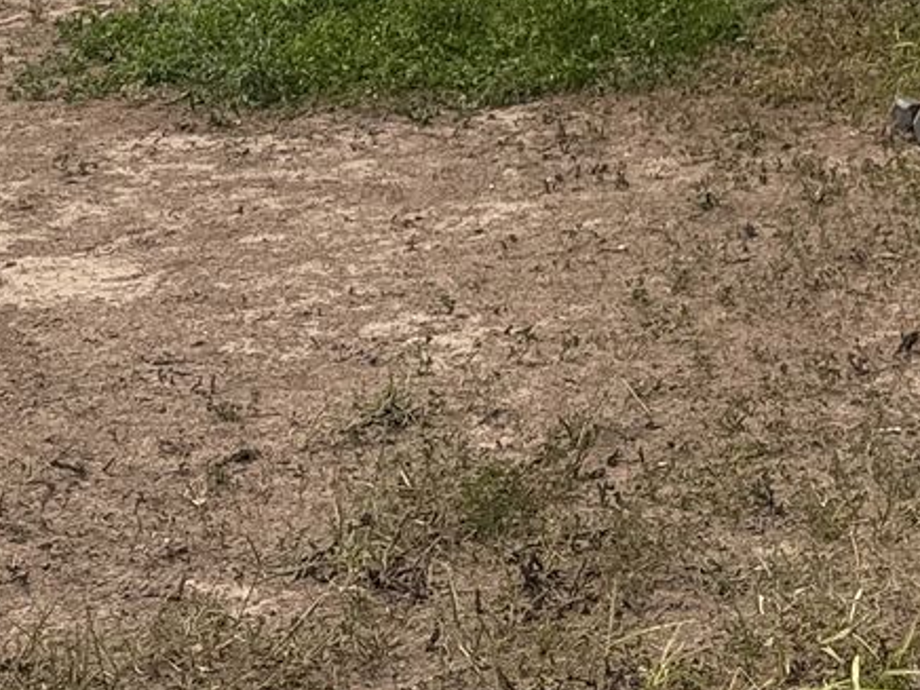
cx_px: 1289
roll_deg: +0.3
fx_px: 2924
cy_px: -743
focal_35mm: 110
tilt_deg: +2.9
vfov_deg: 11.9
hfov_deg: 16.6
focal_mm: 6.76
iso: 80
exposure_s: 1/11905
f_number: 1.78
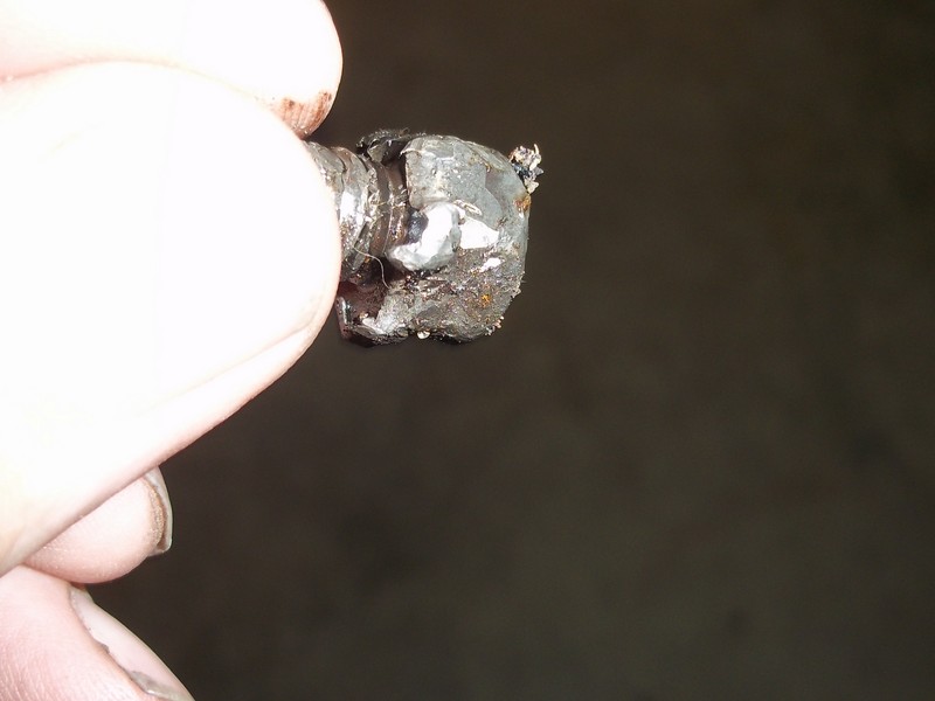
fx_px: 972
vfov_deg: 39.7
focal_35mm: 36
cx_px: 468
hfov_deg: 51.4
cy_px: 350
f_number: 3.1
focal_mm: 6.5
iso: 80
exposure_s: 1/30
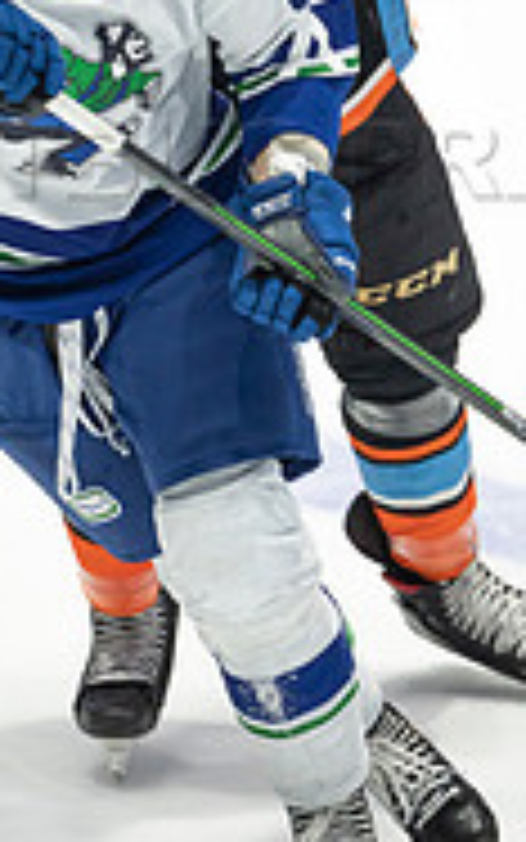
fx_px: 33805
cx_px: 193
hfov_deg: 0.9
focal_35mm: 1475
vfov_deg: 1.4
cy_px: 140
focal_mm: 600
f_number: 4
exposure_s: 1/640
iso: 1600
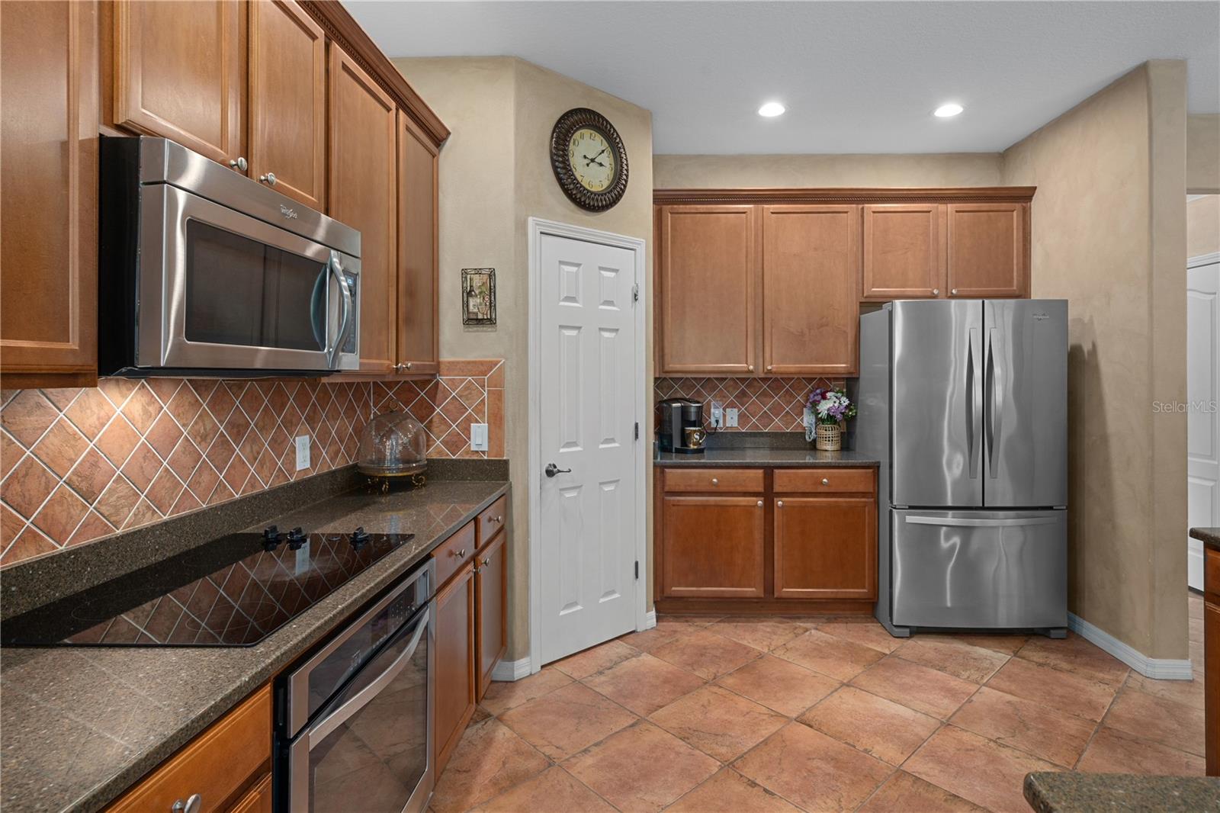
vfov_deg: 67.4
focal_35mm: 18
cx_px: 610
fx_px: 610
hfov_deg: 90.0
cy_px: 406
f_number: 9
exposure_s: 1/2
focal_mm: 18
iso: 320
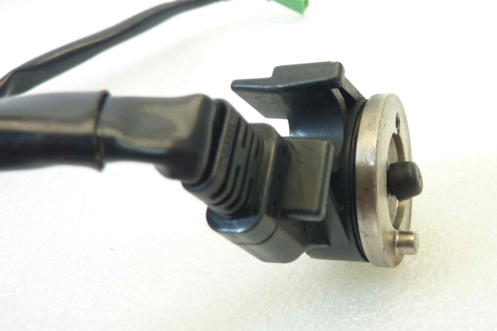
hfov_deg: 52.0
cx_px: 336
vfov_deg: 36.9
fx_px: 497
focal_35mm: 36
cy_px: 173
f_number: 3.3
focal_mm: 4.1
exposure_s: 1/15
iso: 80
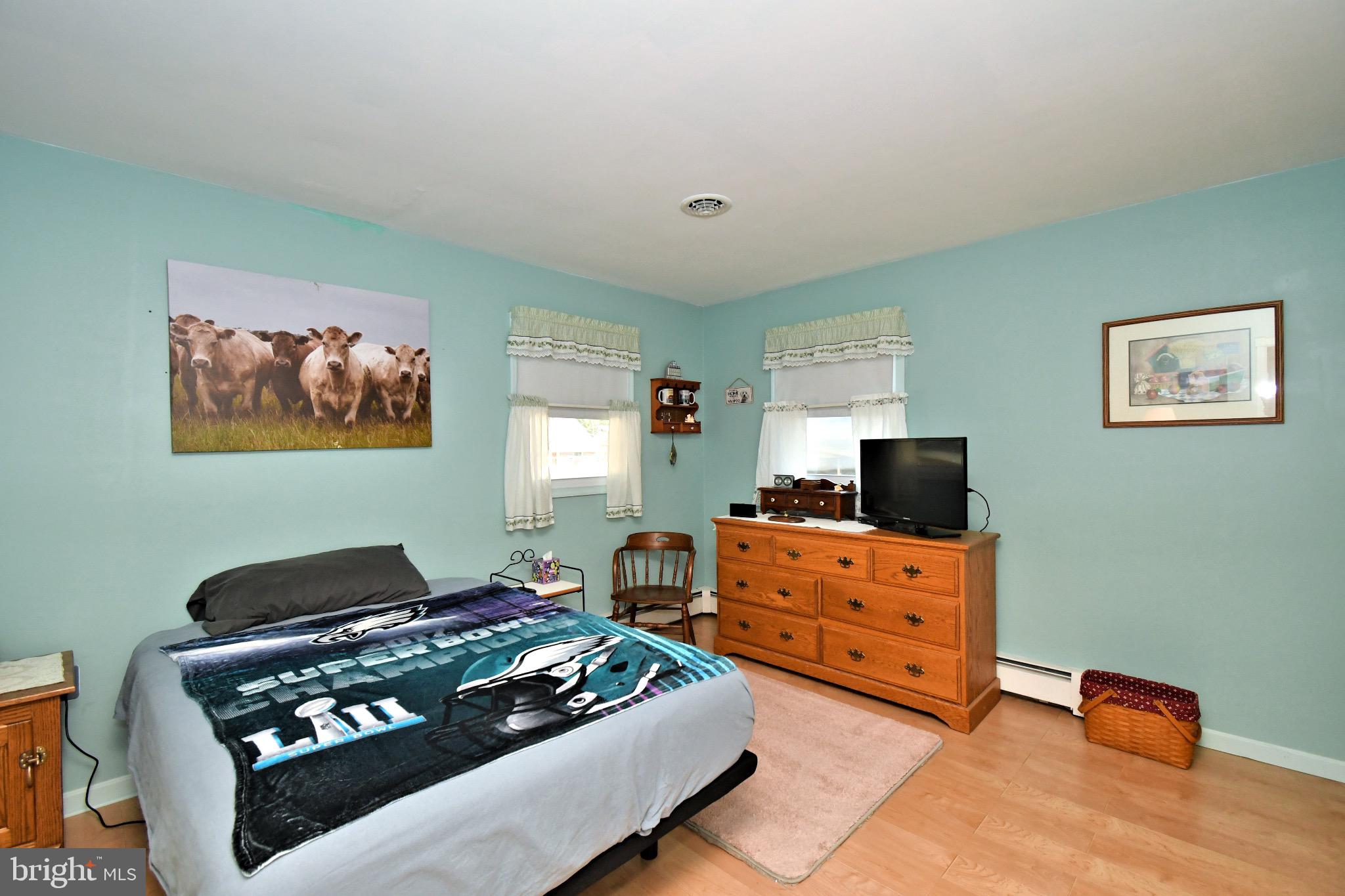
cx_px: 672
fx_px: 560
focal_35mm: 15
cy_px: 448
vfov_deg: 77.3
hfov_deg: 100.4
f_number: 5.6
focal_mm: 10
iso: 1000
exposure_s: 1/125
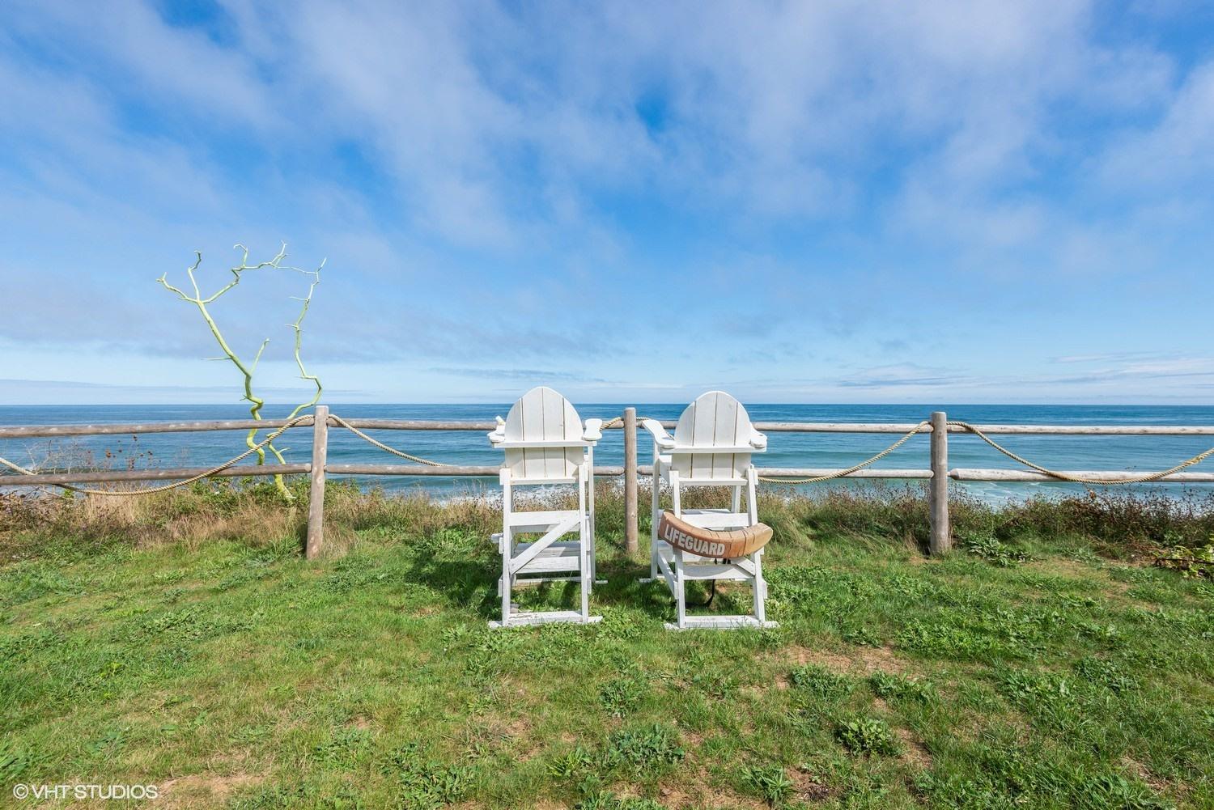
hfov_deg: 96.7
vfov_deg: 73.8
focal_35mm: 16
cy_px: 405
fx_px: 540
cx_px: 607
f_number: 8
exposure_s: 1/250
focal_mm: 16
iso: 100
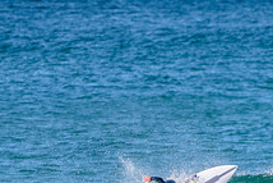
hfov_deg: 1.5
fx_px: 10297
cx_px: 140
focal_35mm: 1357
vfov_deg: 1.0
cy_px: 239
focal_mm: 500
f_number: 5.6
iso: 180
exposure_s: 1/2000
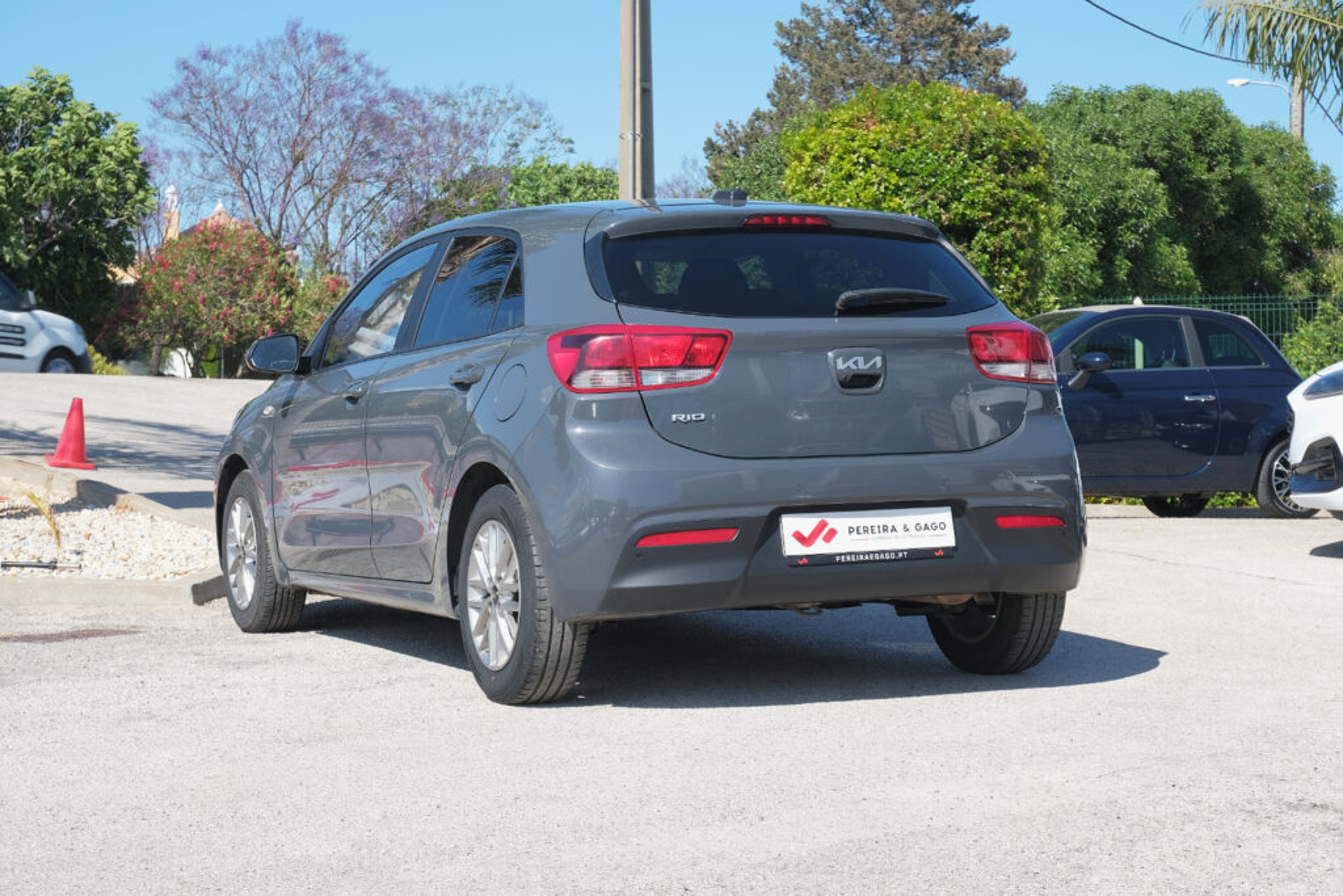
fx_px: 2500
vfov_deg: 20.3
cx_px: 672
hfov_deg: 30.1
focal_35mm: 67
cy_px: 448
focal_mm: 44.5
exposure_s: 1/200
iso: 160
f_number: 9
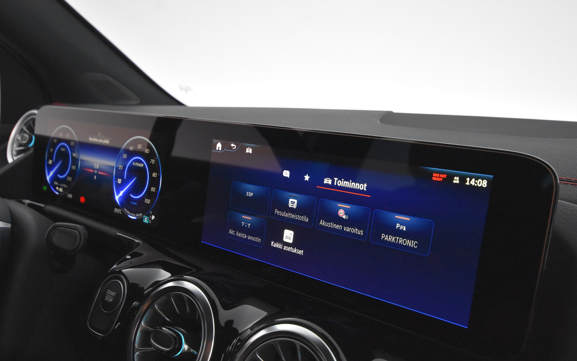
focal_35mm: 33
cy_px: 204
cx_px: 303
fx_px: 519
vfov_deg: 38.3
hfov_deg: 58.1
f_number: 5.6
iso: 5000
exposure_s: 1/60
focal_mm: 20
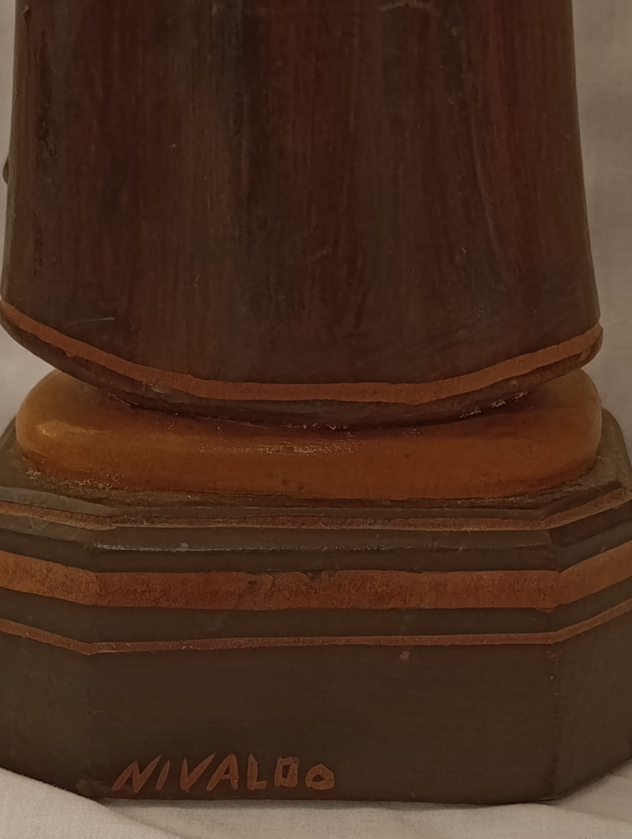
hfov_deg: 21.4
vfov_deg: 28.1
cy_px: 506
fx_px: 1675
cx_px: 297
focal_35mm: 69
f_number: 1.65
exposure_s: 1/25
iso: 1515
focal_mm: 6.11
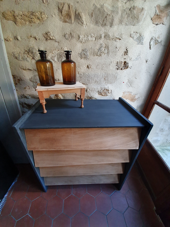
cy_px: 114
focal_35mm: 13
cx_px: 85
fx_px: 85
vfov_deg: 106.2
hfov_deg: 89.9
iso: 400
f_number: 2.2
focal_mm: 1.8
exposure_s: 1/60
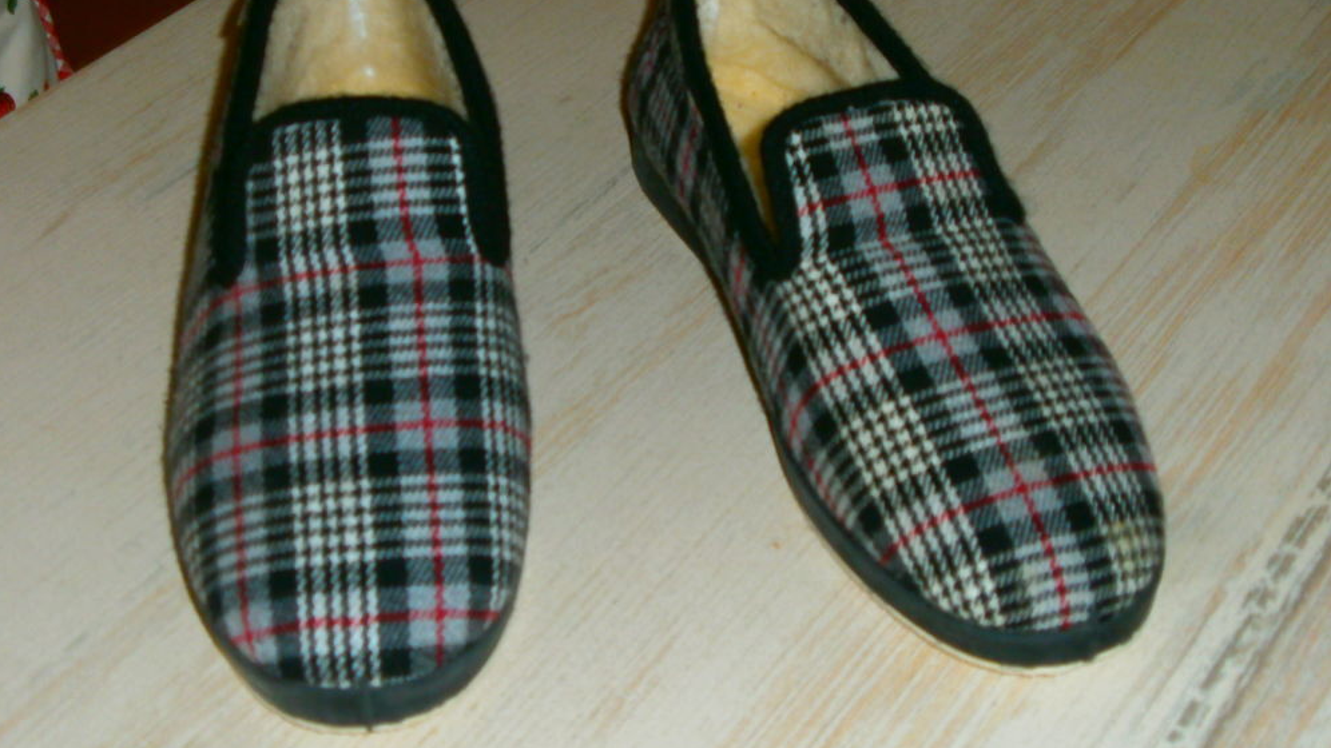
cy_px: 323
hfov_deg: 36.0
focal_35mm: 58
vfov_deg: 20.7
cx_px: 664
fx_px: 2047
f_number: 4.1
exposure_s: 1/50
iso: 125
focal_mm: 9.4
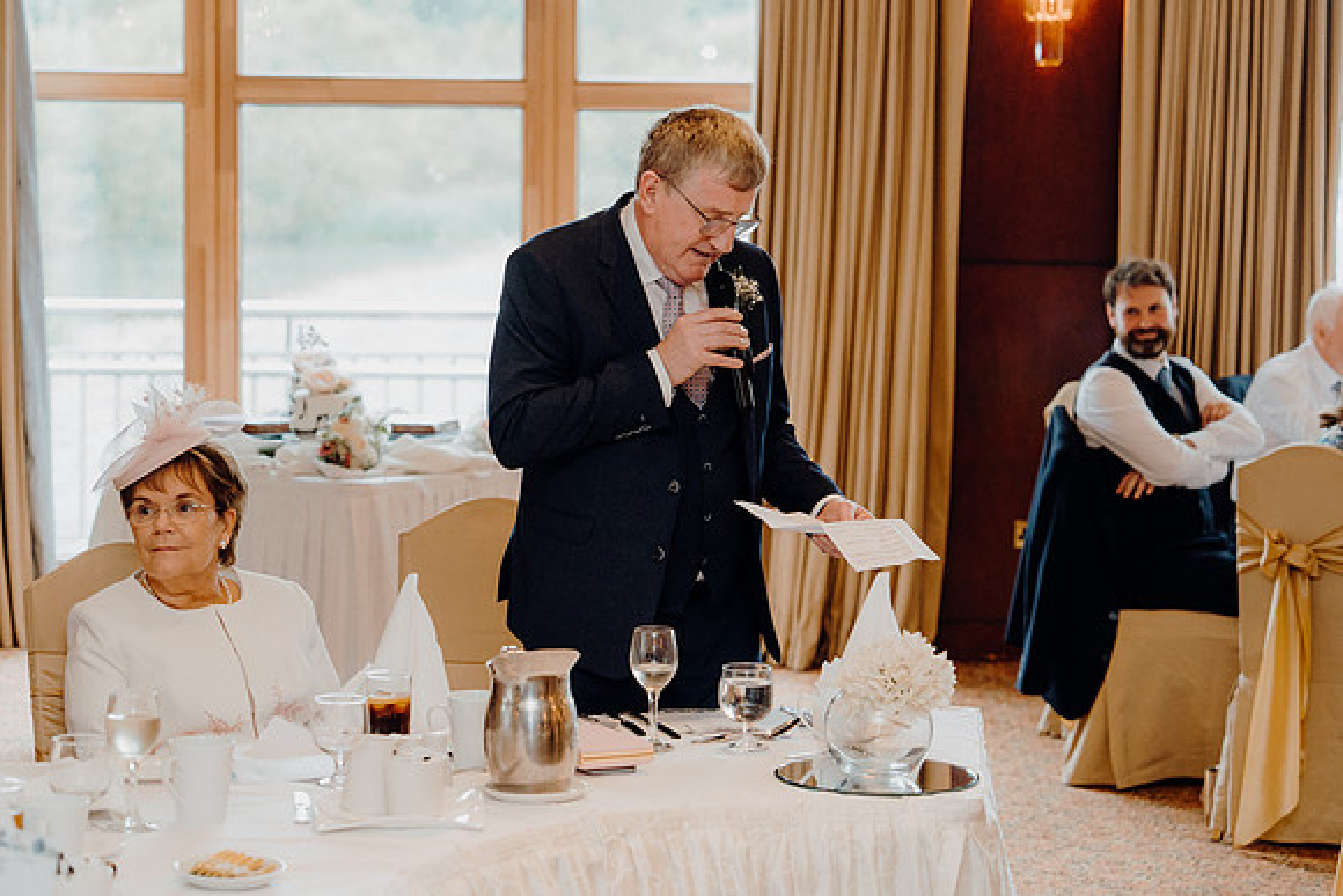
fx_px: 3470
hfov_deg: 21.9
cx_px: 672
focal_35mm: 93
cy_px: 448
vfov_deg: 14.7
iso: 1250
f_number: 2.8
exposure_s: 1/200
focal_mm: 62
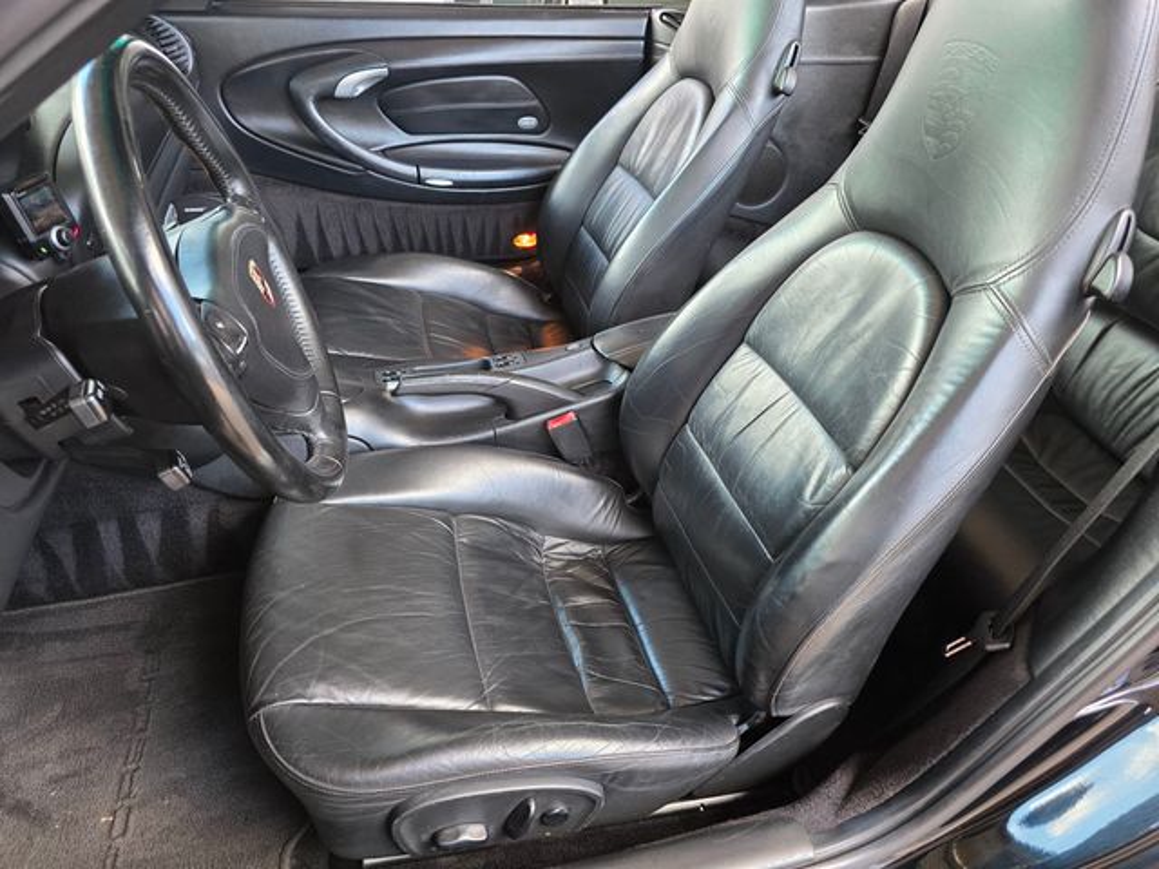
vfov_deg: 58.9
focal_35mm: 23
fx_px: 770
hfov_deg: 73.9
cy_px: 434
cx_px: 580
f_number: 1.7
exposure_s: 1/120
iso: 200
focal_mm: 6.3
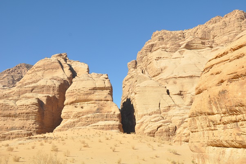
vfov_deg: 36.8
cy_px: 82
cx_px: 123
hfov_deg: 53.2
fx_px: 246
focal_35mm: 36
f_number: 9
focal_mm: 24
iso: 200
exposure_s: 1/320
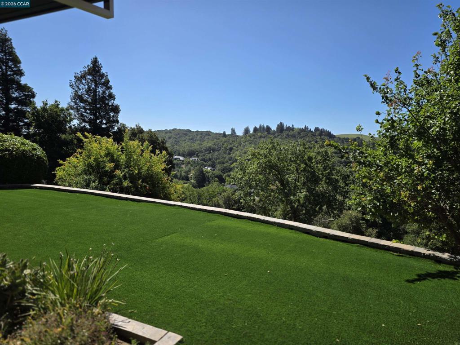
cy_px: 172
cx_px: 230
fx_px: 306
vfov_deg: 58.9
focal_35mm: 23
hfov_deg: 73.9
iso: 80
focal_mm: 6.3
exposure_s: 1/6150
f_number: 1.7
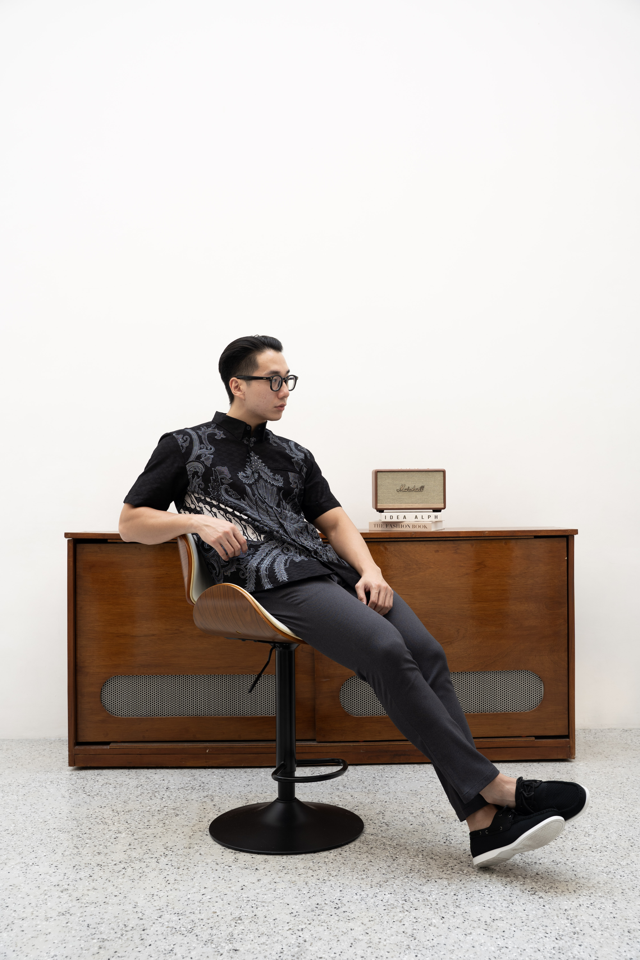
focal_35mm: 36
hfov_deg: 37.2
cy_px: 480
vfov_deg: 53.5
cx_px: 320
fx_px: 952
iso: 160
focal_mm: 35.7
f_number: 5
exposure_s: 1/160
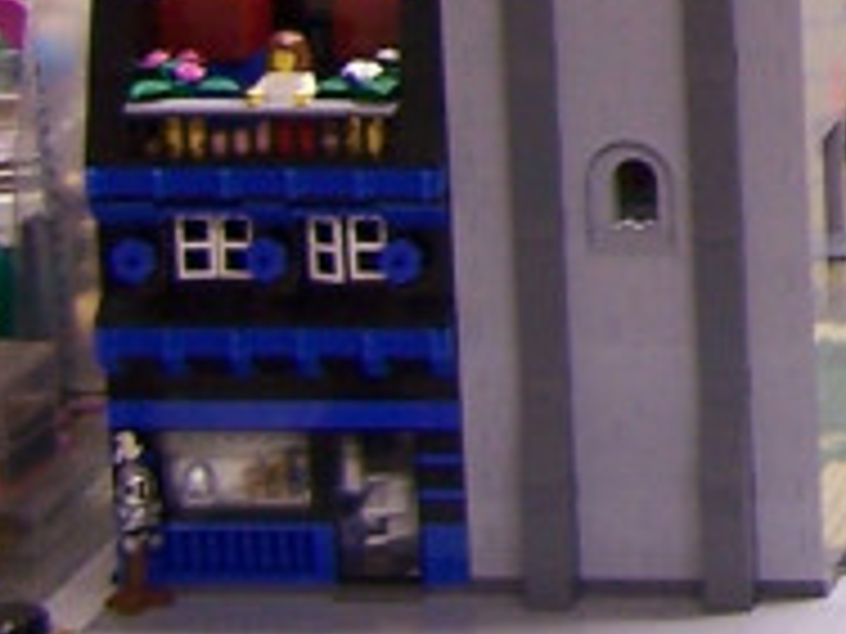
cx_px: 1953
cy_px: -571
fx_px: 5059
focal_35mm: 207
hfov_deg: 8.8
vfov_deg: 7.0
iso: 80
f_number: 2.8
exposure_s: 1/6
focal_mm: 6.3
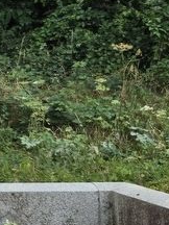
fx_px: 553
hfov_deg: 15.2
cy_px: 73
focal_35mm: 85
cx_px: -129
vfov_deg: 22.9
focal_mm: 5.4
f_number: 1.8
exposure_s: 1/2820
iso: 80
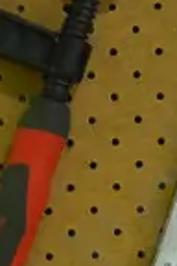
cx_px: -28
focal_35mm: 267
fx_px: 1969
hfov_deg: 5.1
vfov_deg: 7.6
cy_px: 367
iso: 3200
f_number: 4.2
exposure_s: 1/50
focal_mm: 18
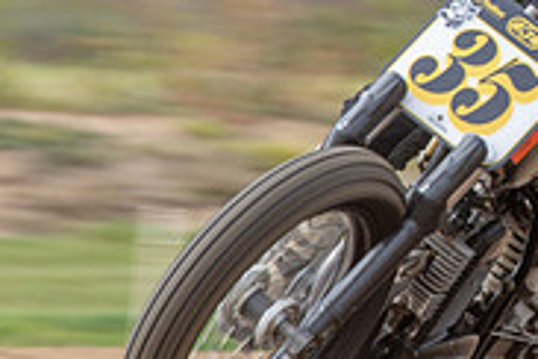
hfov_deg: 1.6
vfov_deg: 1.0
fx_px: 19635
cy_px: -1
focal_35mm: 1314
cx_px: 641
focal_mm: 260
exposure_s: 1/125
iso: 125
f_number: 10
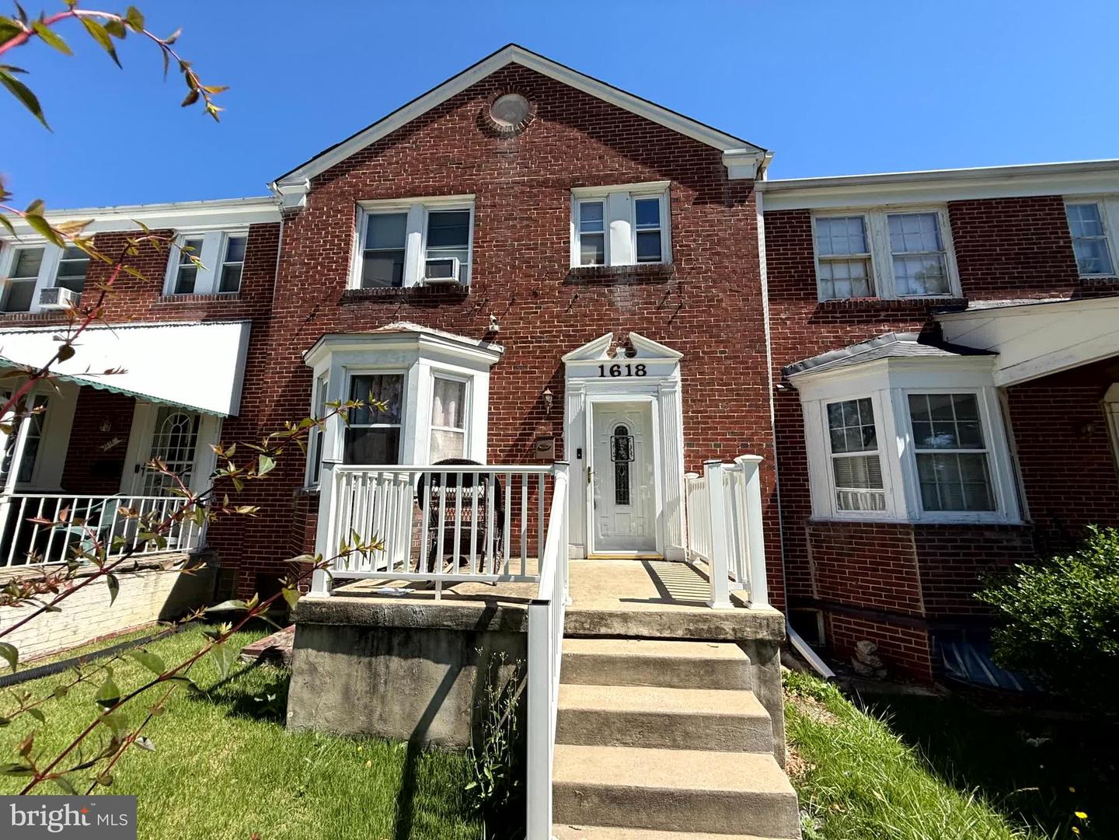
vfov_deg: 85.7
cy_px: 420
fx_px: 453
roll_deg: -1.0
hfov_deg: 102.0
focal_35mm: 14
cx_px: 560
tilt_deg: +9.7
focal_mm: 2.22
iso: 50
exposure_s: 1/1795
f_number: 2.2
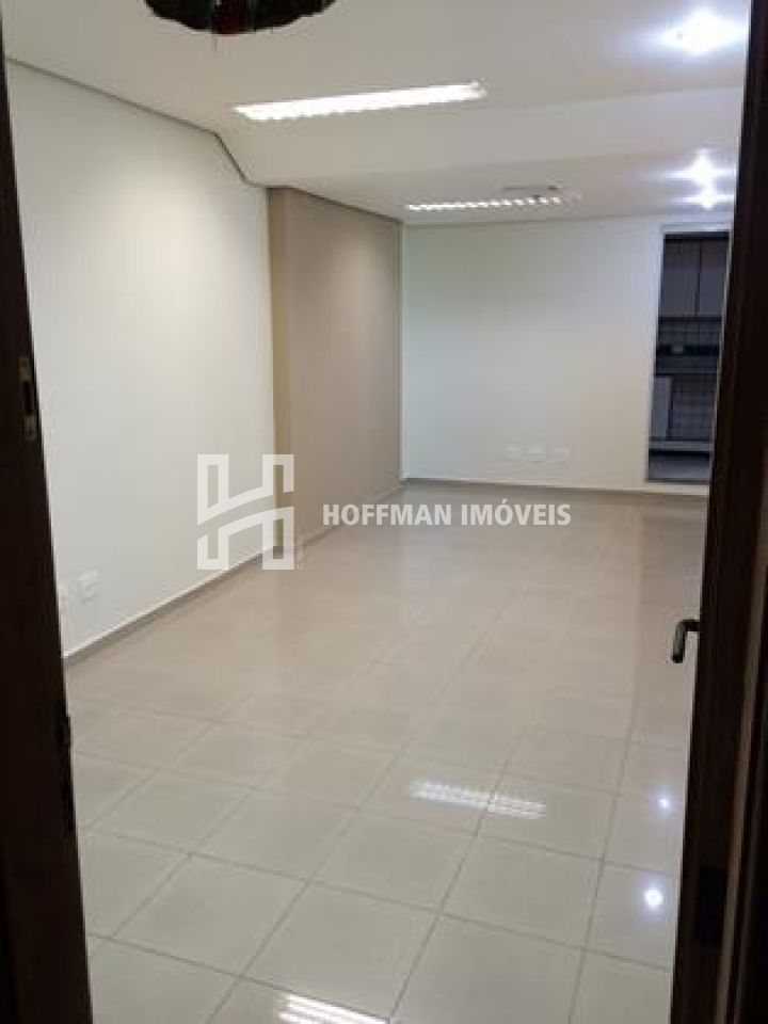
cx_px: 384
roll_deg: +0.7
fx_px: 858
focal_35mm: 29
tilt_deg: -14.2
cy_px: 512
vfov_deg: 61.7
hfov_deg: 48.2
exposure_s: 1/30
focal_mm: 4.15
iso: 50
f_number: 2.2
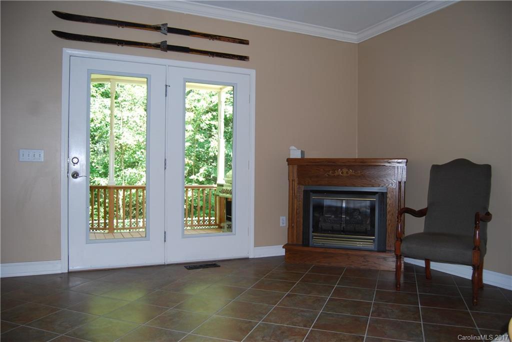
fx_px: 384
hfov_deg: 67.4
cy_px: 171
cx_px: 256
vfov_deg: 48.0
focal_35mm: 27
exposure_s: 1/60
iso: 200
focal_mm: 18
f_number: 3.5
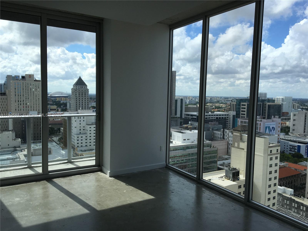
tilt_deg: -4.5
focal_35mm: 29
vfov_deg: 48.2
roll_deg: -1.6
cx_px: 154
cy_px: 116
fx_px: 258
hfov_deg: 61.7
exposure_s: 1/905
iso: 25
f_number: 2.2
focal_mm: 4.15
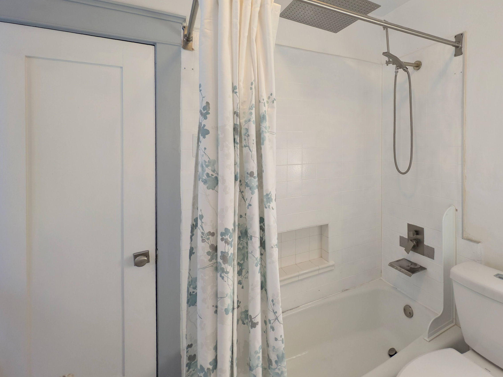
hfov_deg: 97.6
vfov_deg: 81.6
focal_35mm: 15
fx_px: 218
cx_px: 284
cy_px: 175
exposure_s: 1/120
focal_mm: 2.23
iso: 40
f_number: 1.95
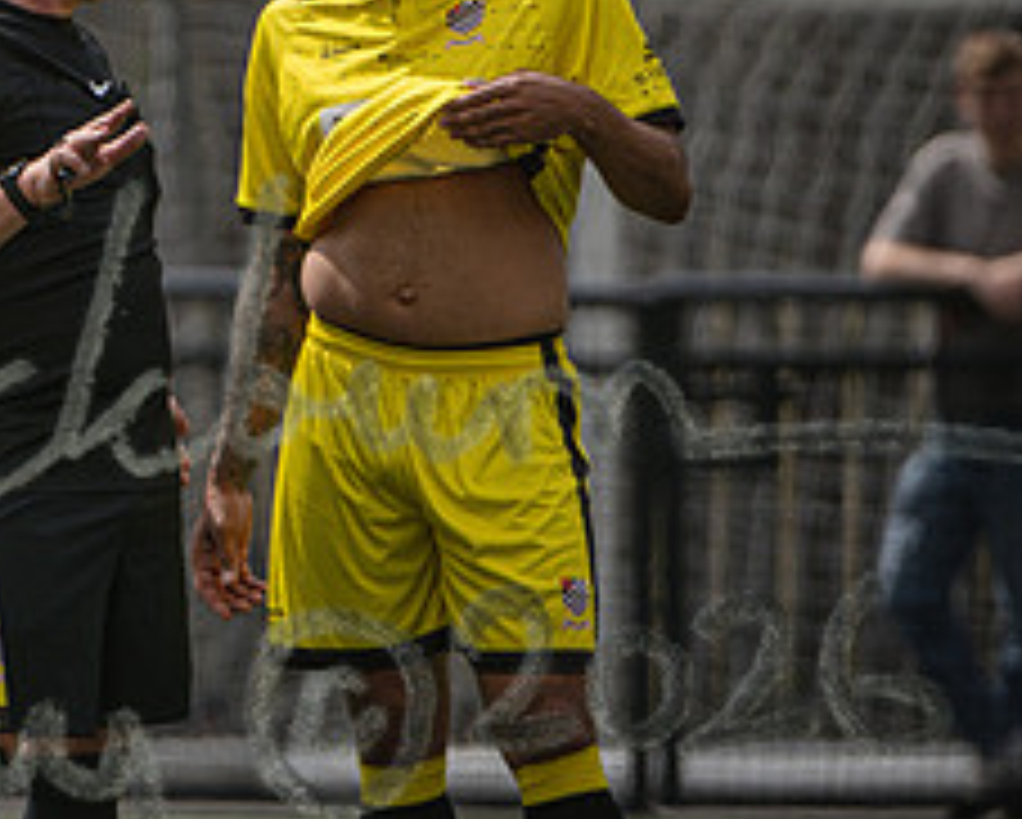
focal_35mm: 1061
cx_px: -65
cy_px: 234
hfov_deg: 1.8
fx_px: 32120
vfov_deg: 1.5
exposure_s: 1/3200
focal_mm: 380
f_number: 4
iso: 400
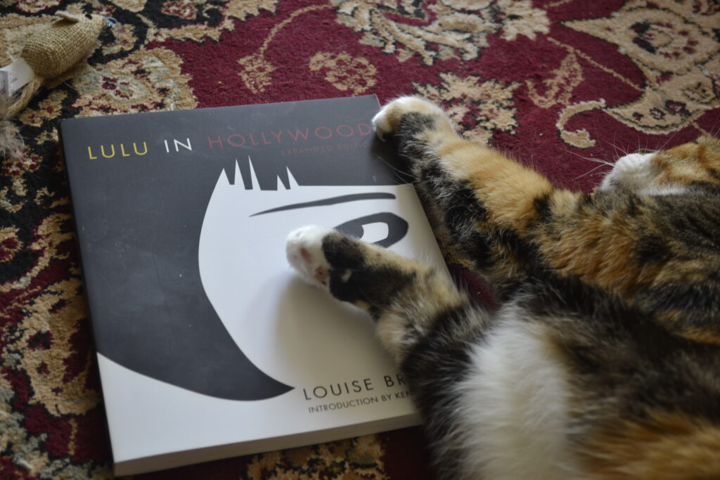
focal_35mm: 57
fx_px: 1140
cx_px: 360
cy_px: 240
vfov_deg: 23.8
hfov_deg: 35.0
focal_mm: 38
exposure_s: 1/13
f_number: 5
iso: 400
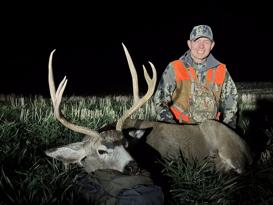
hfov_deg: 39.7
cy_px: 102
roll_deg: -0.1
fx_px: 379
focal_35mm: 48
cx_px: 136
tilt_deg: -4.1
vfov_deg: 30.3
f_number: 1.78
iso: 320
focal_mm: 6.86
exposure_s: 1/60
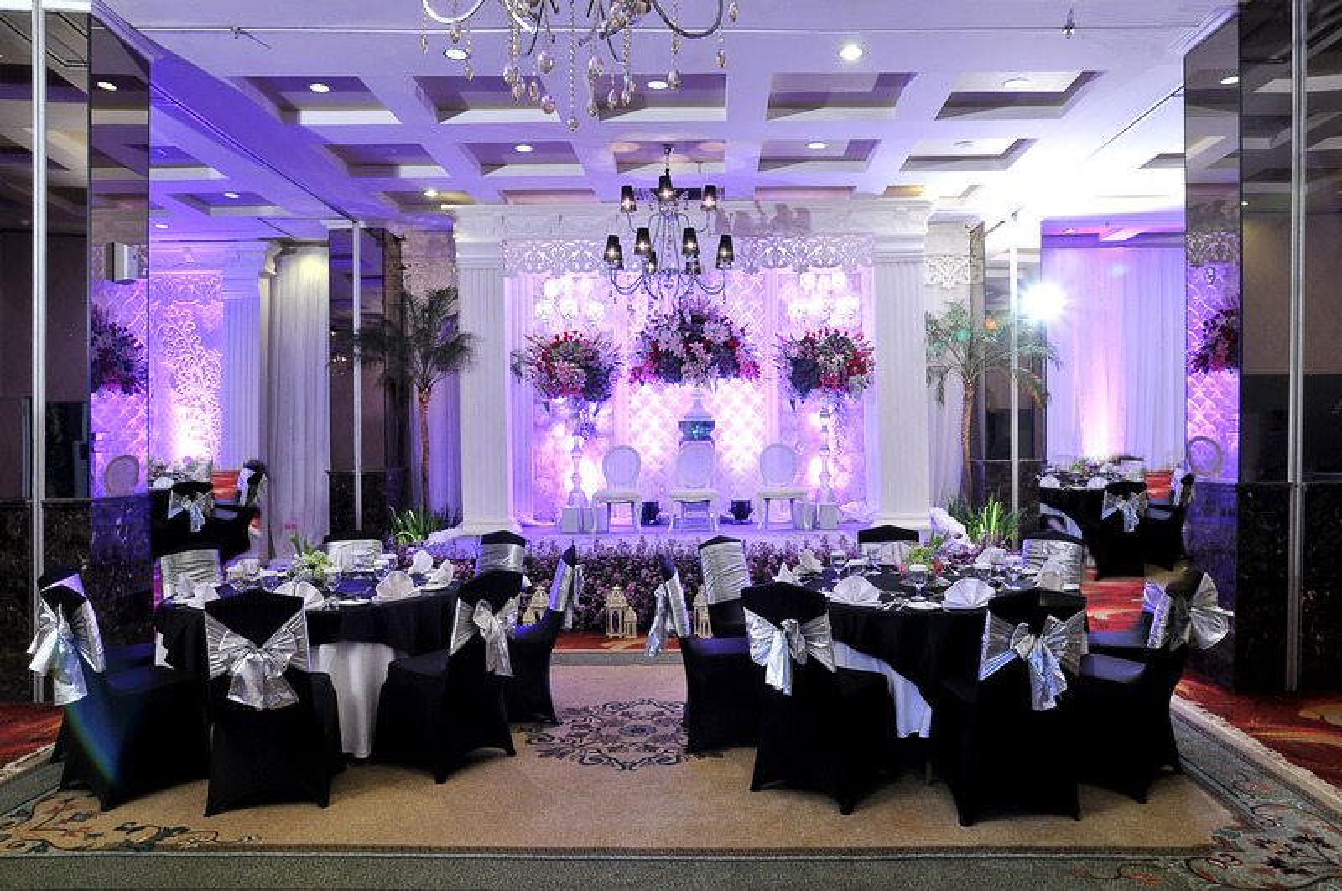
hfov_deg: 70.5
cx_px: 671
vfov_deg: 50.3
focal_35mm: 26
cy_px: 446
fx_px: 949
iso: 200
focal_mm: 17
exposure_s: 1/3
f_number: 8
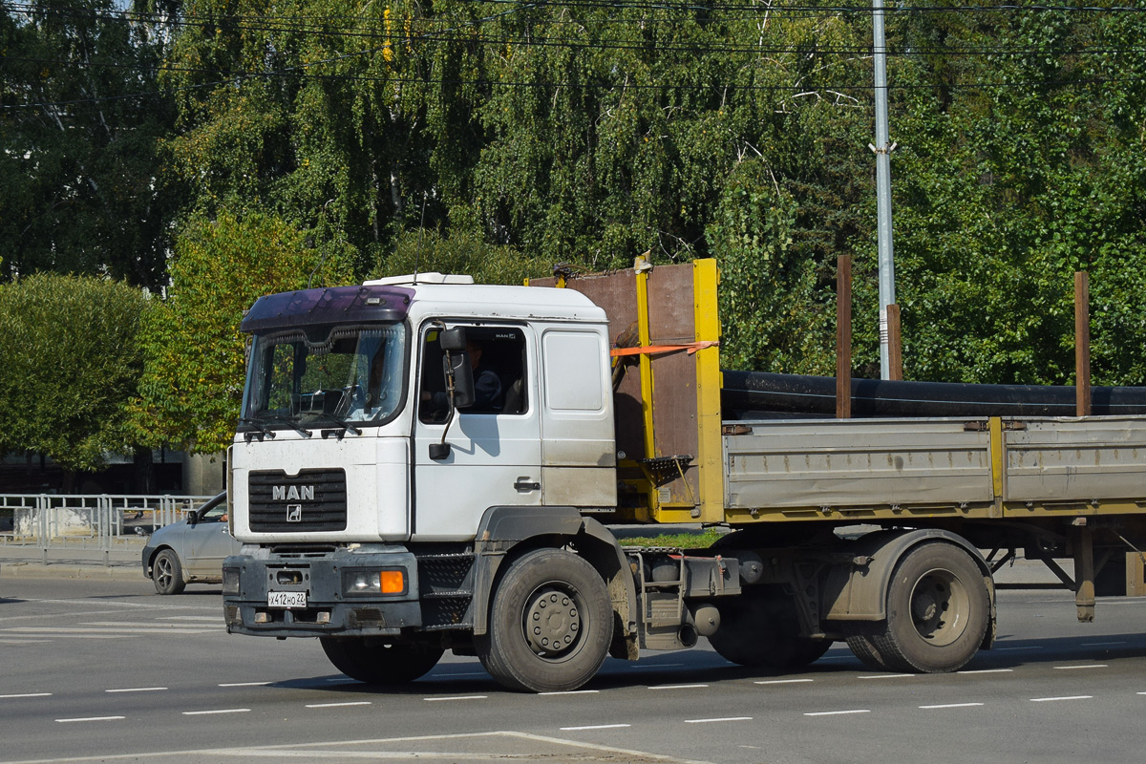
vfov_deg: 16.6
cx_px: 573
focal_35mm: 82
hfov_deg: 24.6
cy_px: 382
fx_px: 2626
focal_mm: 55
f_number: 7.1
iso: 200
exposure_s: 1/1250
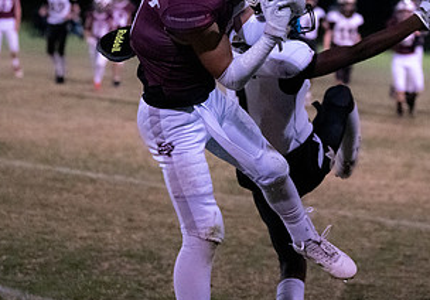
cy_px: 41
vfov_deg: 8.5
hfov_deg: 12.2
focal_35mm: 166
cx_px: 282
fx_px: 2011
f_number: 2.8
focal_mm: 70
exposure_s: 1/1000
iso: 12800
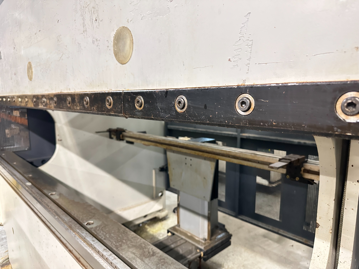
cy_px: 134
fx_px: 249
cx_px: 180
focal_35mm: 24
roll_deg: -0.5
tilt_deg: -8.1
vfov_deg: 56.8
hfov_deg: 71.6
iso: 640
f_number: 1.78
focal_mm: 6.86
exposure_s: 1/33
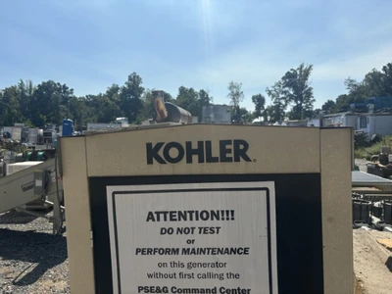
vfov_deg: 53.1
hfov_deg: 67.3
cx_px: 196
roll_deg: -0.2
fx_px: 294
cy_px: 147
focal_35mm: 26
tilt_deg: -7.1
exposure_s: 1/5076
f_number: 1.6
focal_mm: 5.96
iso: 50
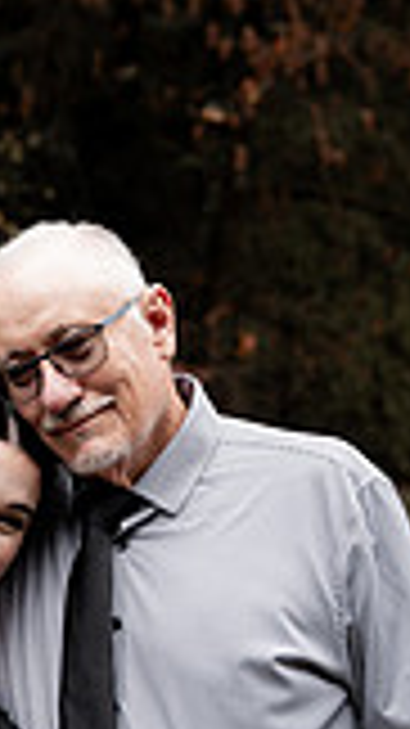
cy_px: 504
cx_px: -23
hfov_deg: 9.6
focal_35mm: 125
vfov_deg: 17.1
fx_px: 2418
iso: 400
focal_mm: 43
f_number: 2.8
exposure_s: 1/1600
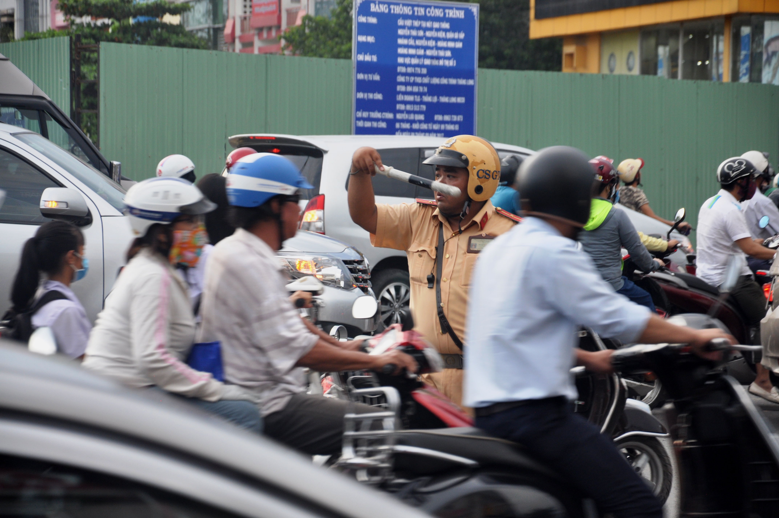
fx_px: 1297
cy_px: 259
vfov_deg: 22.6
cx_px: 390
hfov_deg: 33.4
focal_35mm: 60
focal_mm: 40
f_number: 4.5
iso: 400
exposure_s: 1/100
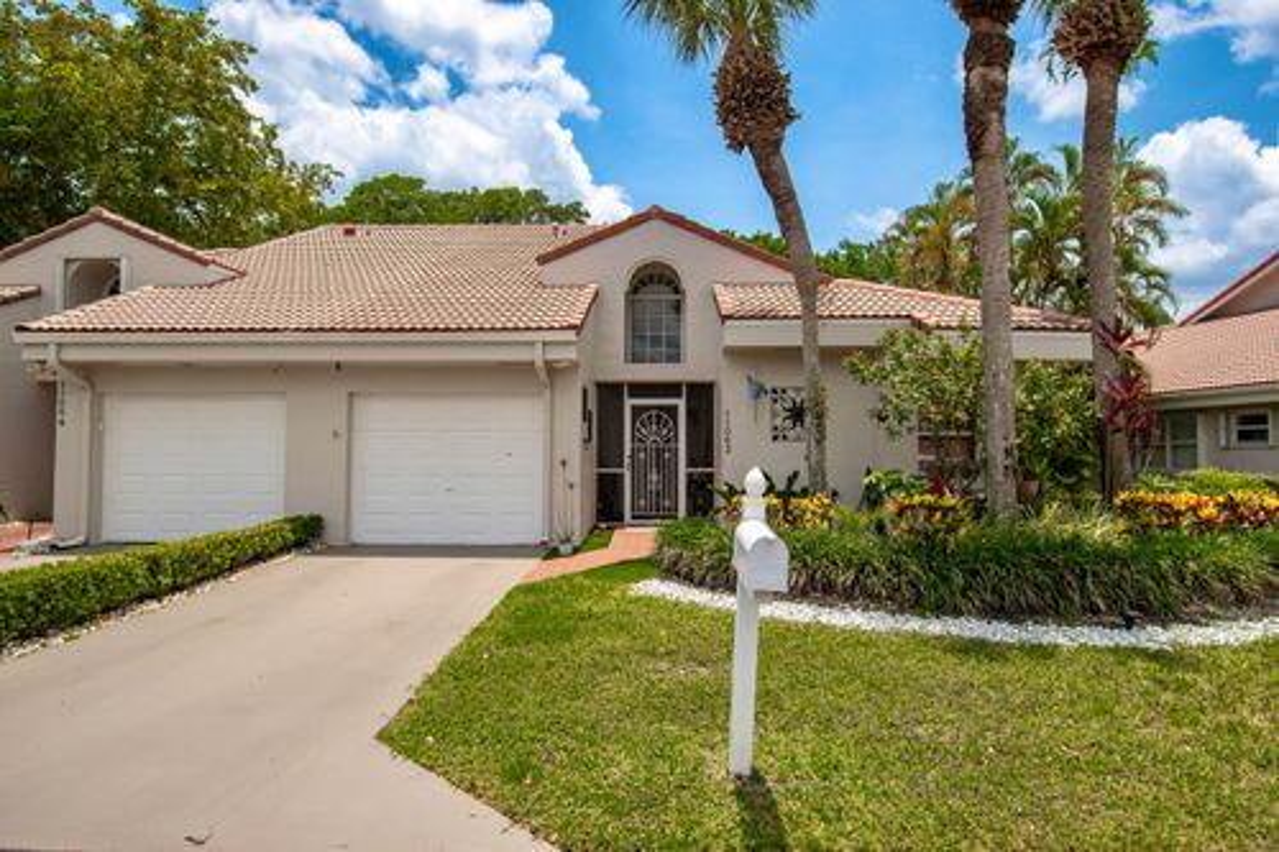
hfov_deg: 81.2
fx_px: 746
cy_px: 426
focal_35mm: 21
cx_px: 640
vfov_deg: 59.5
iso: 400
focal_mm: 14
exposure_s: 1/1600
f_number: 7.1
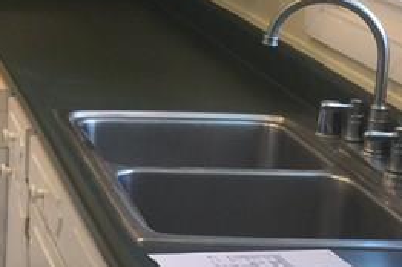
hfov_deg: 16.1
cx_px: -176
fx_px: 1316
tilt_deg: -8.4
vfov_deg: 11.5
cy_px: 11
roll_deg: -1.3
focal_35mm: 118
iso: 32
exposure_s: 1/30
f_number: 2.2
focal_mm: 4.15
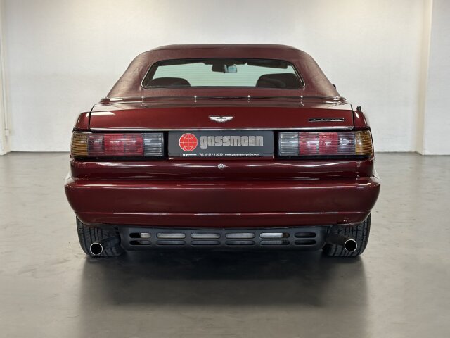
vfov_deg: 30.3
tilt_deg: -9.4
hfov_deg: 39.7
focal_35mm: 48
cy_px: 169
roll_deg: +0.6
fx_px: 624
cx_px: 225
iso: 125
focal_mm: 6.86
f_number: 1.78
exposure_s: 1/95
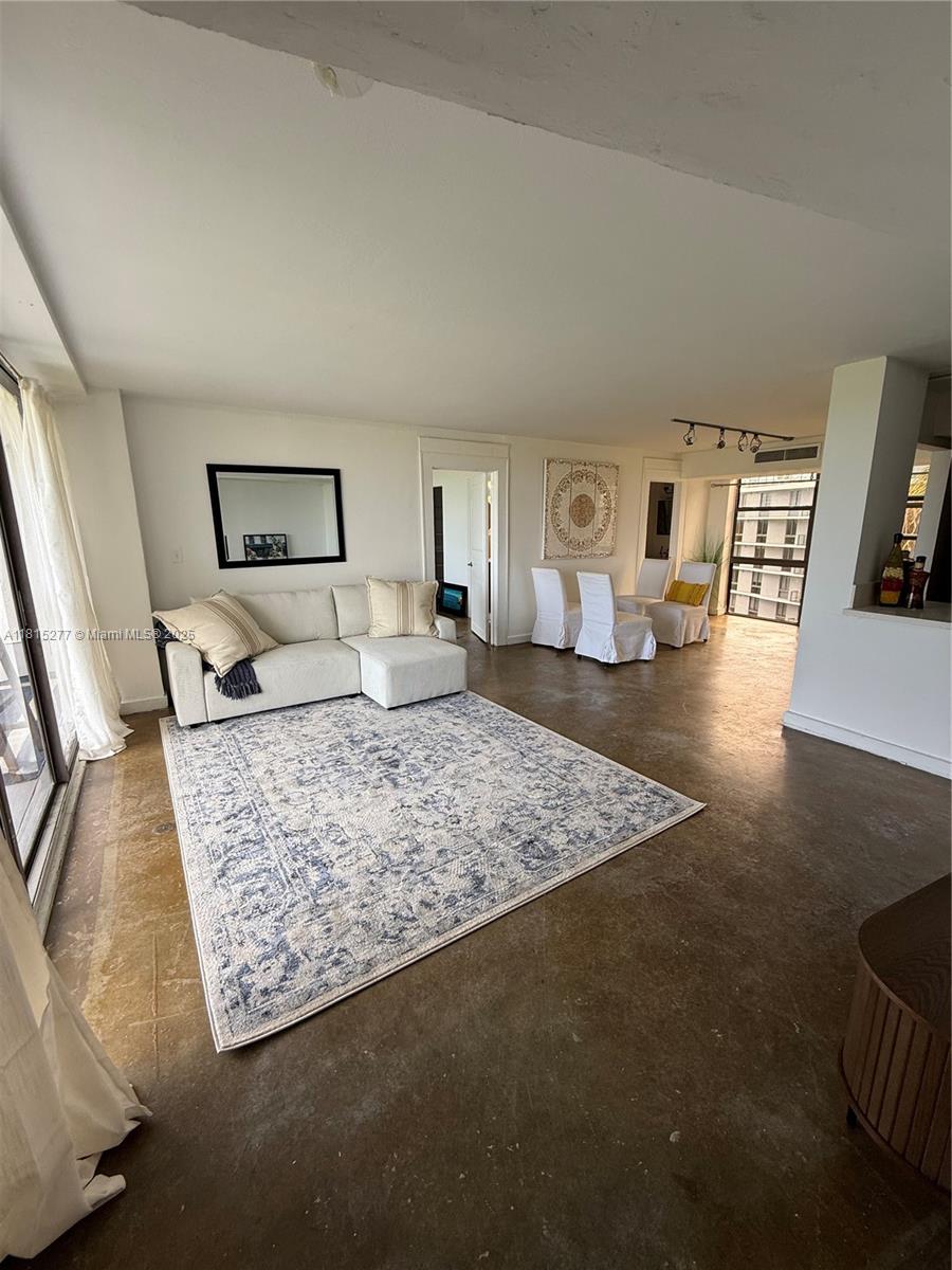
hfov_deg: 85.7
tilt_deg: -12.4
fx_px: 513
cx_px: 476
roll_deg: +0.0
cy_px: 635
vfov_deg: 102.1
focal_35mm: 14
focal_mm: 2.22
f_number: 2.2
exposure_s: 1/99
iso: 80
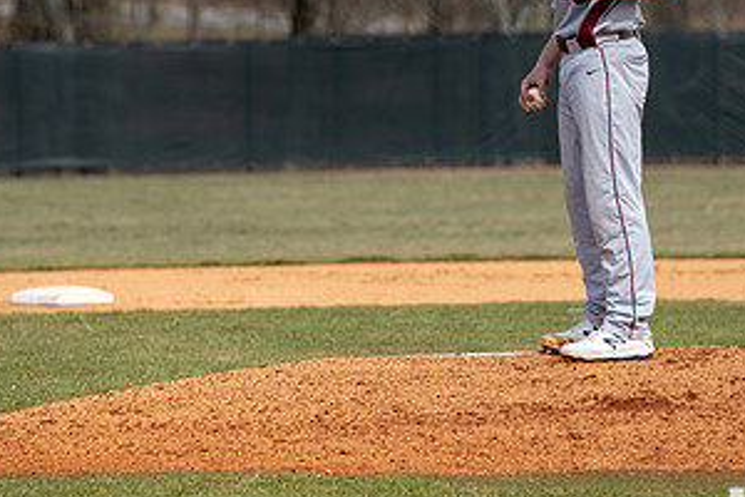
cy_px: 58
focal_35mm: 518
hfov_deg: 4.0
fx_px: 10719
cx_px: 575
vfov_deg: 2.7
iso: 125
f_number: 4
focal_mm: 200
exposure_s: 1/640
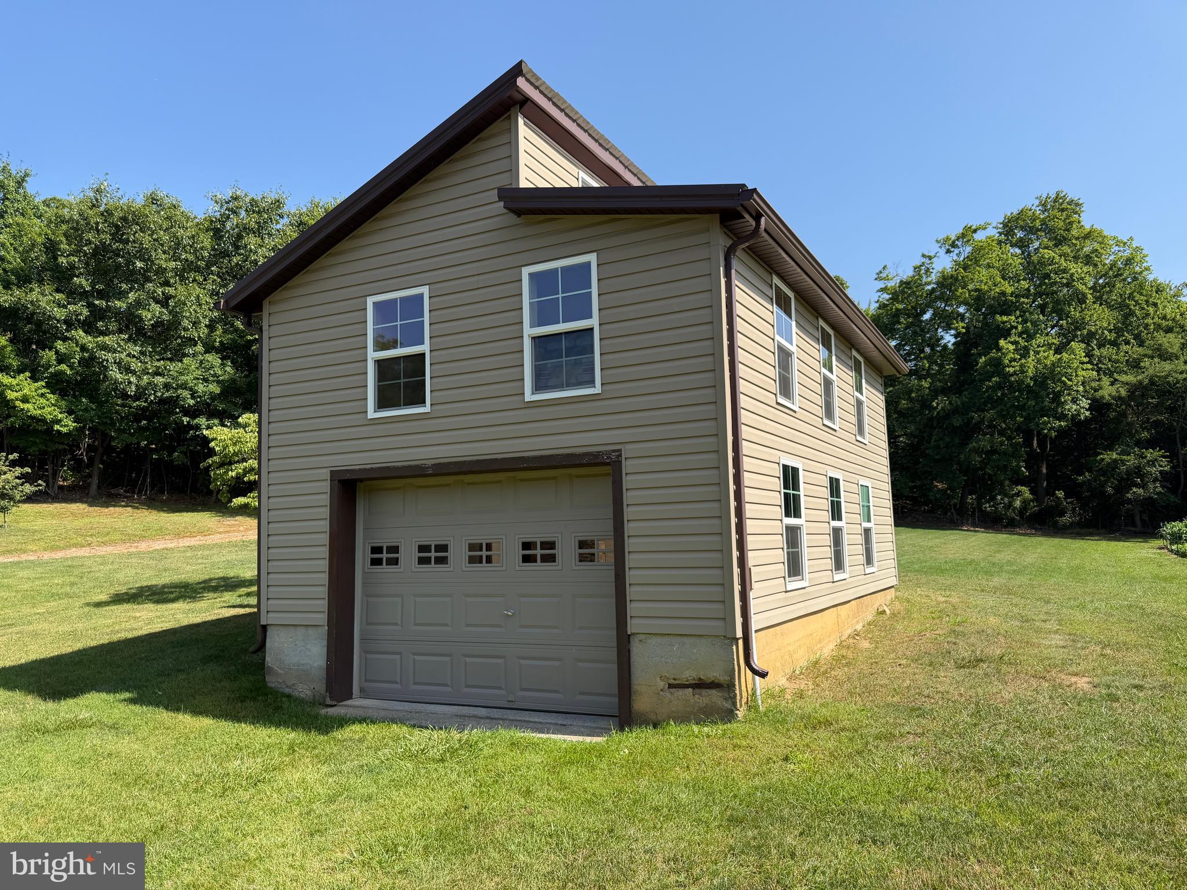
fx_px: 823
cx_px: 594
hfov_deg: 71.6
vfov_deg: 56.8
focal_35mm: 24
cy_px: 445
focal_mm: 6.76
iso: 80
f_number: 1.78
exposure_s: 1/2445
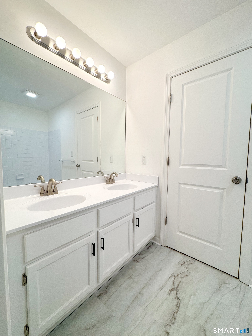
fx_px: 136
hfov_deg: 85.7
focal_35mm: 14
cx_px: 126
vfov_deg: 102.1
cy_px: 168
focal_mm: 2.22
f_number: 2.2
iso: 80
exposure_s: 1/120
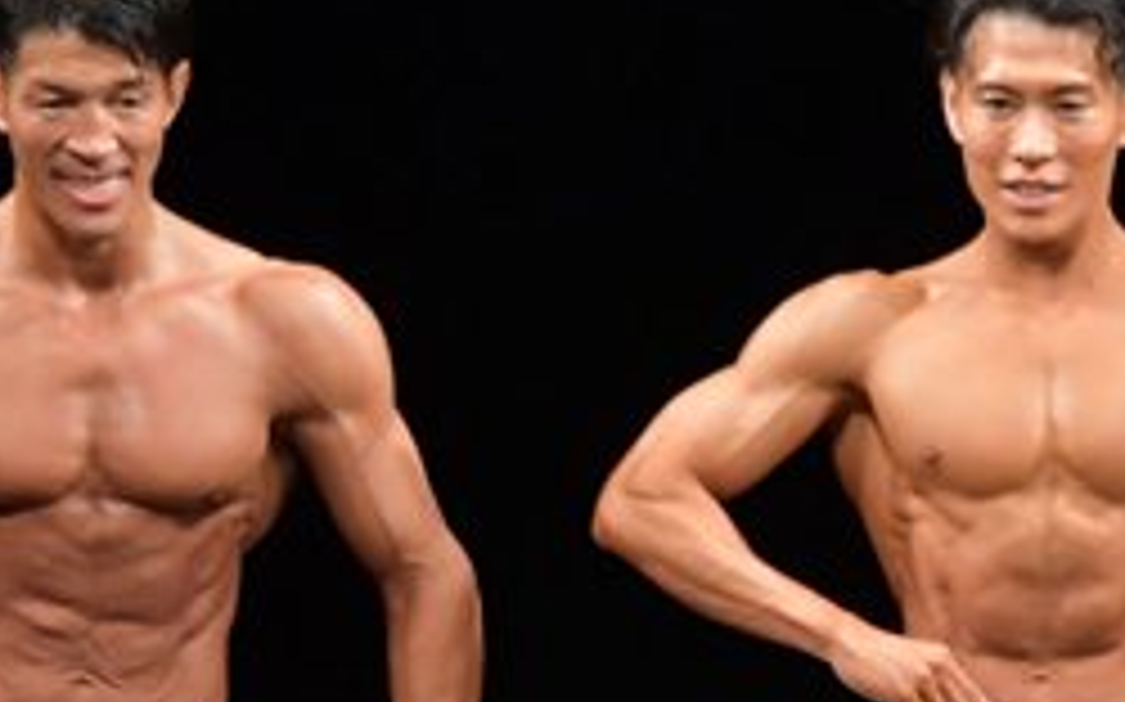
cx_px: 929
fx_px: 26110
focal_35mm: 852
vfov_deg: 1.5
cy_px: 850
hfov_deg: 2.5
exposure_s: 1/400
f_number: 5.6
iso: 3200
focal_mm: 180
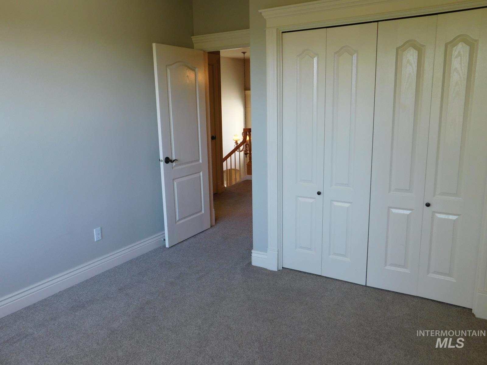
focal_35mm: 28
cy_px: 182
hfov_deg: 63.4
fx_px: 394
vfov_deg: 49.7
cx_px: 244
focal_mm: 4.9
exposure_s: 1/30
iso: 125
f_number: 3.2
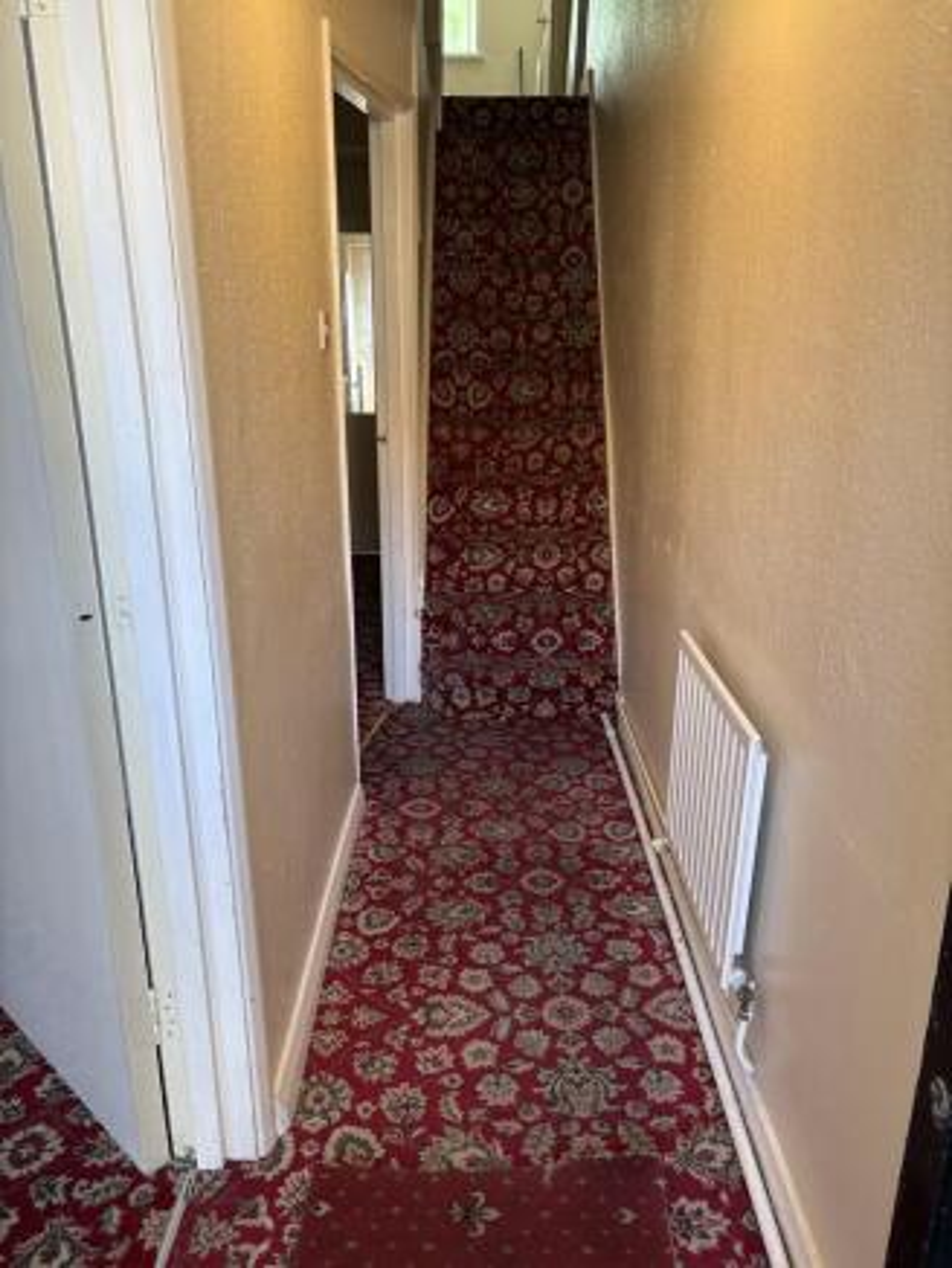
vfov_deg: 67.3
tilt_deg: -18.3
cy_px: 634
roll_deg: -0.5
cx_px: 476
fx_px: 953
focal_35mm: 26
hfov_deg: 53.1
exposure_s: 1/50
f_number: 1.6
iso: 80
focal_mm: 5.96
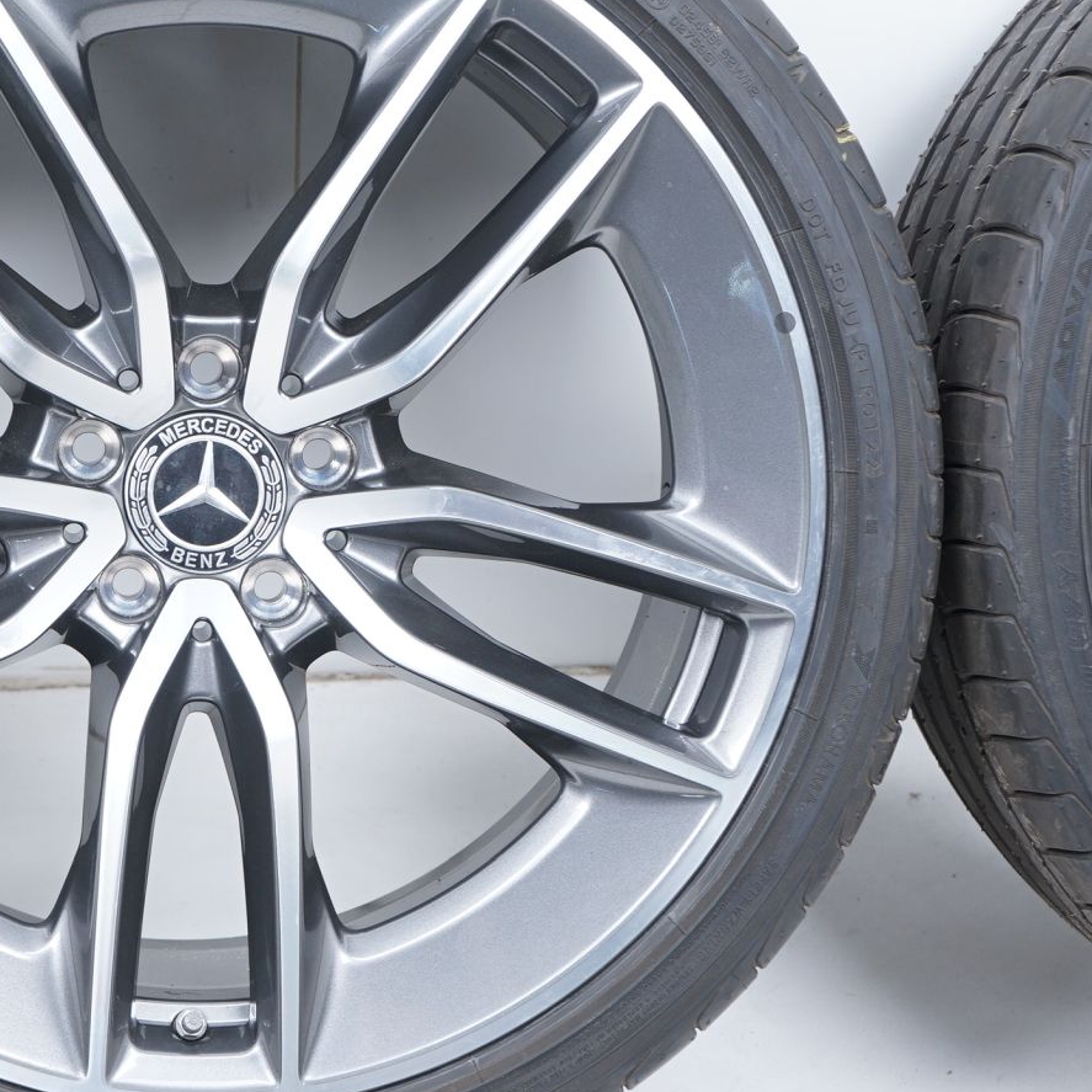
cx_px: 207
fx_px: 2820
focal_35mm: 79
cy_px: 466
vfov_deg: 21.9
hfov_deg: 21.6
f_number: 5.6
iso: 250
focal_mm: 43
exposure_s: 1/125
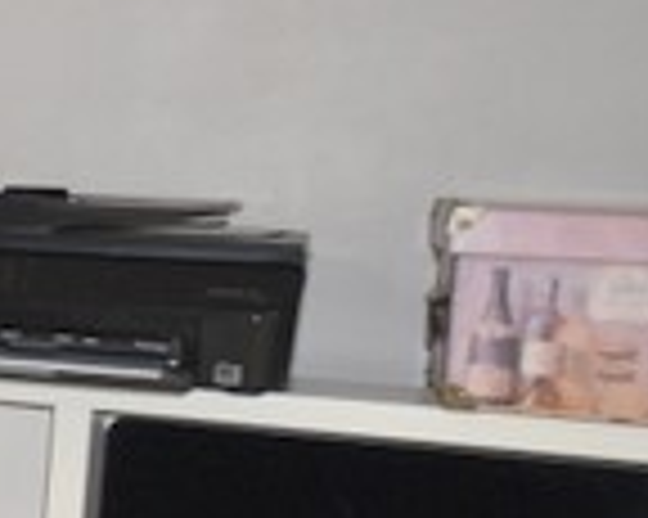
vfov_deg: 15.4
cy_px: 268
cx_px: -1125
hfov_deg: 12.4
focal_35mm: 100
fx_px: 1917
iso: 400
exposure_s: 1/125
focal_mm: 10
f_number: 3.5
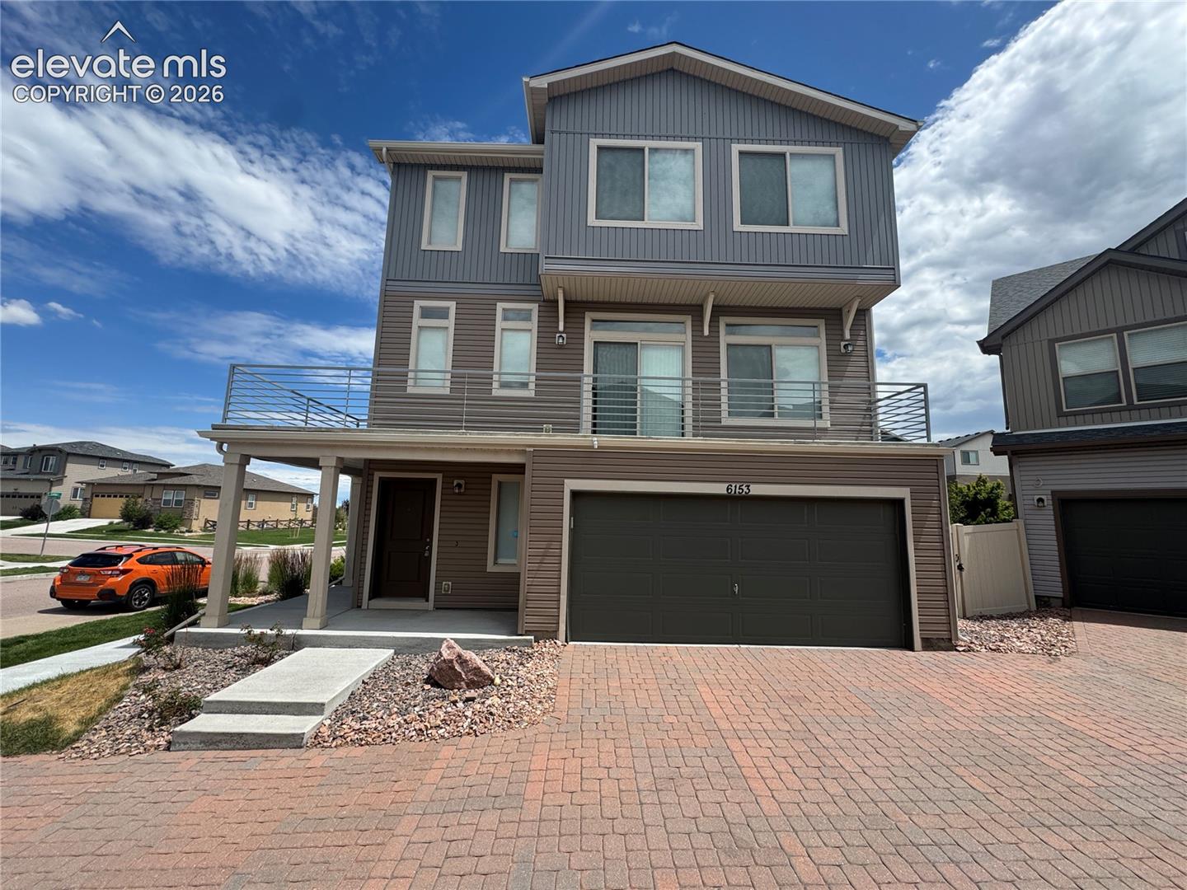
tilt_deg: +8.5
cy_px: 445
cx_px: 594
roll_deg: -1.2
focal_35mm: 14
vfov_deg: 85.7
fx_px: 480
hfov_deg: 102.1
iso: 40
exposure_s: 1/1277
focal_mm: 2.22
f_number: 2.2
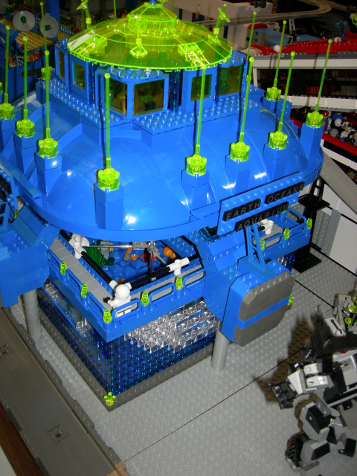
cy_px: 238
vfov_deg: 51.4
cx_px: 178
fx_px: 495
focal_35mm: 36
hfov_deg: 39.7
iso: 64
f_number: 2.7
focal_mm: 7.5
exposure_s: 1/60.1
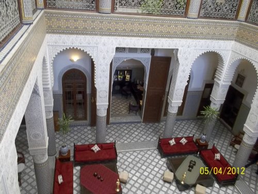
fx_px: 216
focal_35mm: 29
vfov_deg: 48.2
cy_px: 97
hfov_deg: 61.7
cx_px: 129
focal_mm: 4.1
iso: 160
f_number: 3.3
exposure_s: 1/20
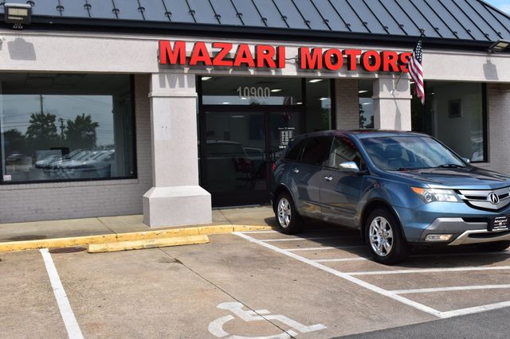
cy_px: 170
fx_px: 595
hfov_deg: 46.4
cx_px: 255
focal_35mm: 42
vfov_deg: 31.9
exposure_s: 1/500
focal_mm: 28
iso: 280
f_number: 11
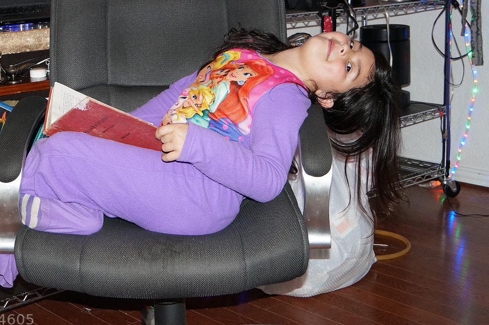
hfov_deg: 33.2
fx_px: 814
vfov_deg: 22.5
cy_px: 107
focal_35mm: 60
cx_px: 164
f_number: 4.5
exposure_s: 1/60
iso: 800
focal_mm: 26
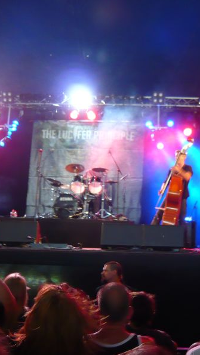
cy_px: 178
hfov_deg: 27.8
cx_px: 184
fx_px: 386
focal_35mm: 41
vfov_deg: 49.4
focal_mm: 4.6
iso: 200
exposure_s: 1/8
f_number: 2.8
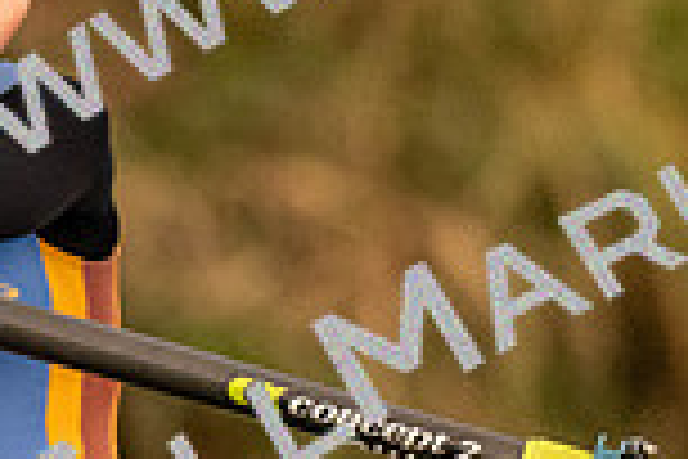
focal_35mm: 3408
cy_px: 230
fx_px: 65126
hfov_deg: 0.6
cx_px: -360
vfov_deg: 0.4
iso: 3200
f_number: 4
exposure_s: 1/2500
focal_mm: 600
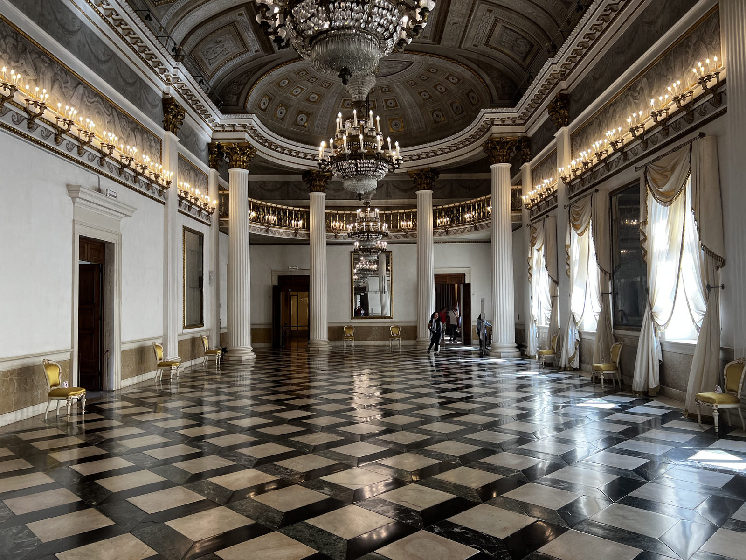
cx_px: 373
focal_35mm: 26
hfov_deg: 67.3
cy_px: 280
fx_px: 560
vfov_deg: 53.1
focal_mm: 5.7
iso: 64
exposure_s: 1/100
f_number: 1.5
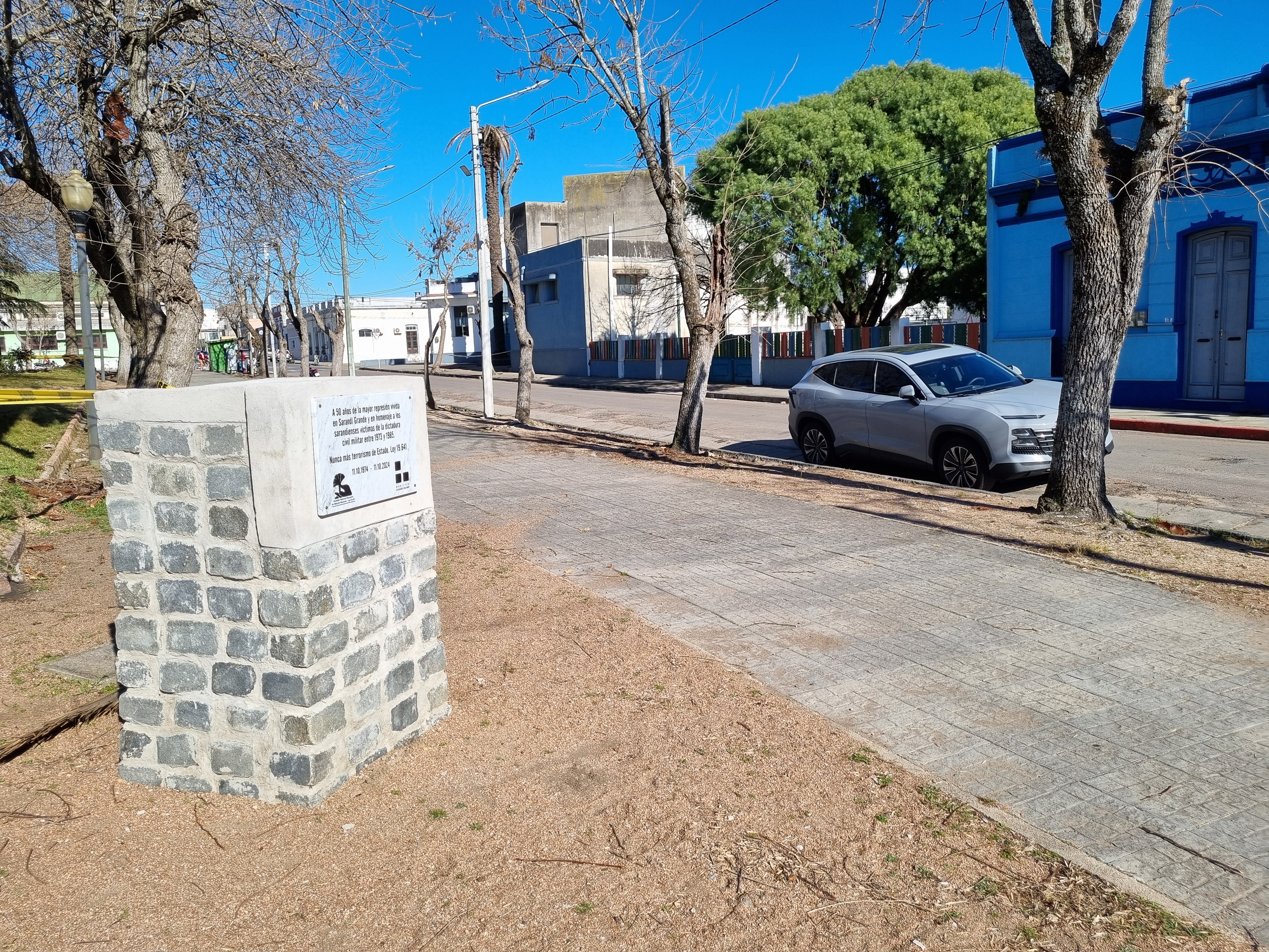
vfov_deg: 53.1
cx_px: 634
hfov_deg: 67.3
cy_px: 476
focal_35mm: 26
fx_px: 953
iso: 50
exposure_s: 1/2584
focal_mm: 5.4
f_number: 1.8
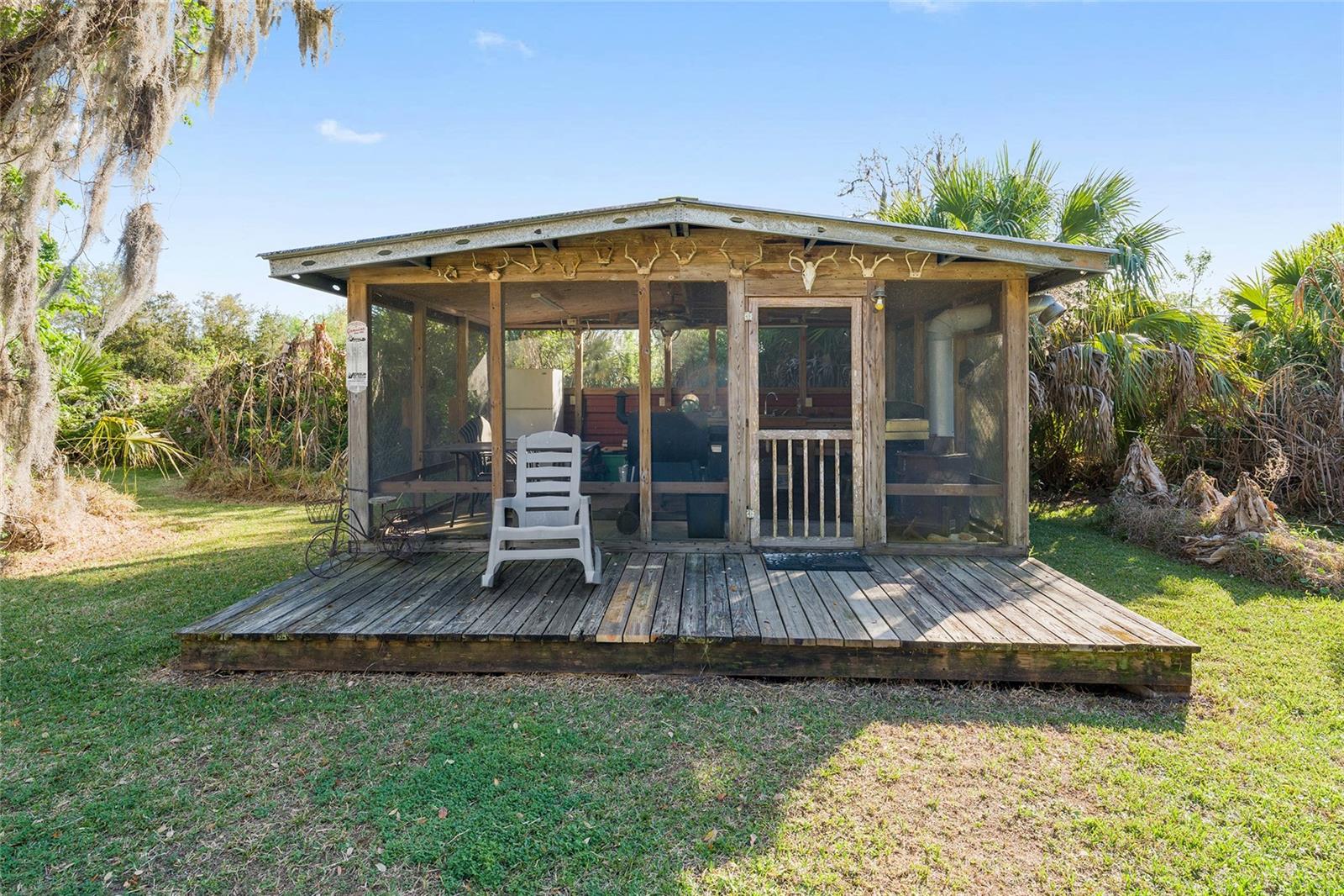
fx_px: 634
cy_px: 448
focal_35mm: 17
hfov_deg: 93.3
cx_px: 672
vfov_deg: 70.4
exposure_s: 1/100
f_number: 7.1
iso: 160
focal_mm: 17
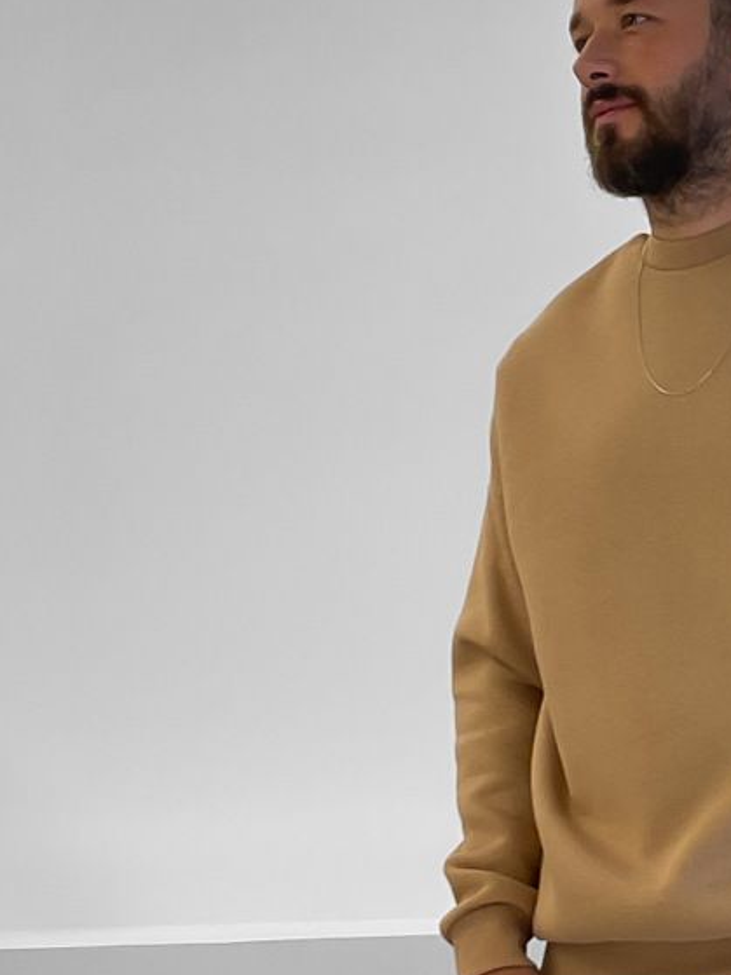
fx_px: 2338
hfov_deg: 17.0
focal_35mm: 83
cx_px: 879
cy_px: 687
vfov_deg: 23.4
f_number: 1.8
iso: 25
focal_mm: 3
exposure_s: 1/100
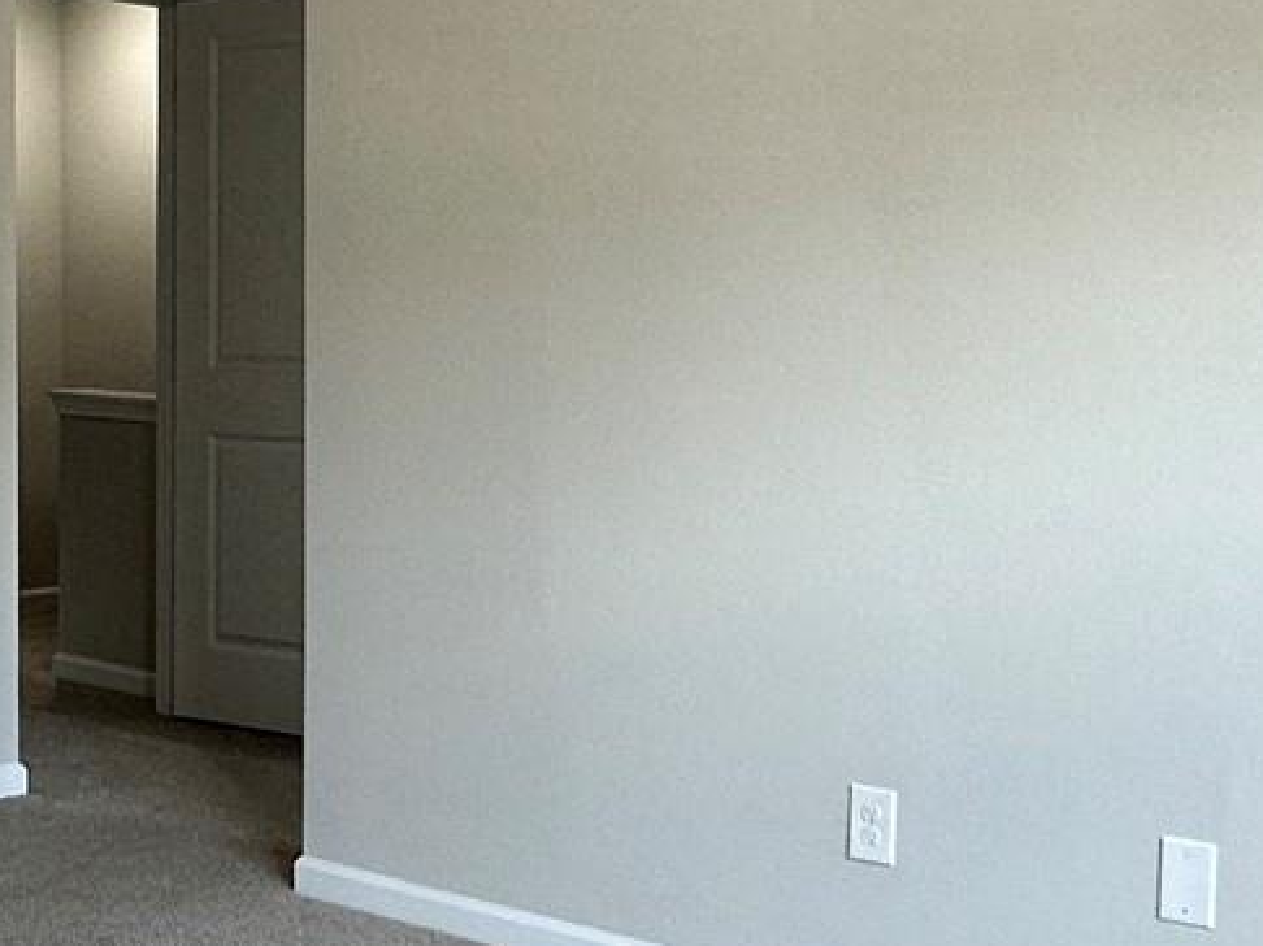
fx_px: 2152
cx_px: 301
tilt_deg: -5.8
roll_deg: -0.6
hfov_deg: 32.1
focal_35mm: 59
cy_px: 528
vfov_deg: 24.8
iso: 160
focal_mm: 2.22
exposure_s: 1/120
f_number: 2.2
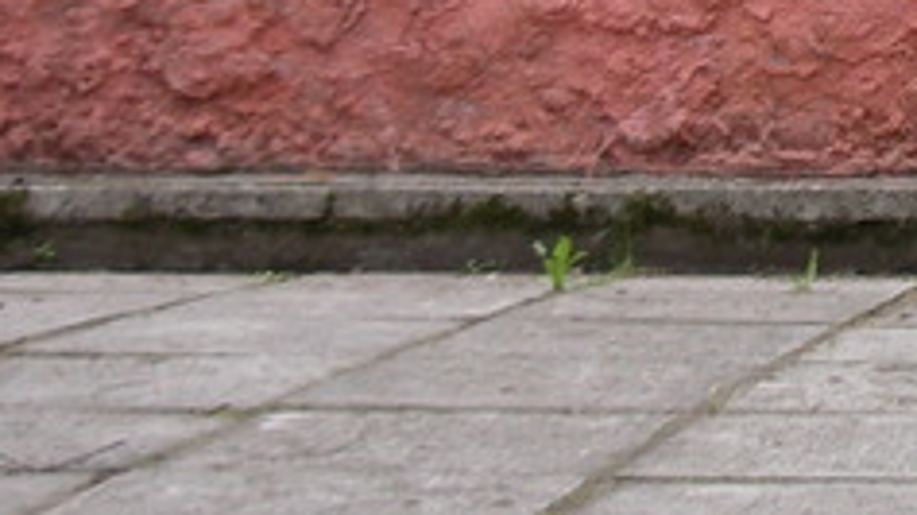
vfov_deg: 6.5
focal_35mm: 184
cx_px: 1389
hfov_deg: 11.2
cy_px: -314
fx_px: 4471
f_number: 3.1
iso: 80
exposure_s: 1/160
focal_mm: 8.2
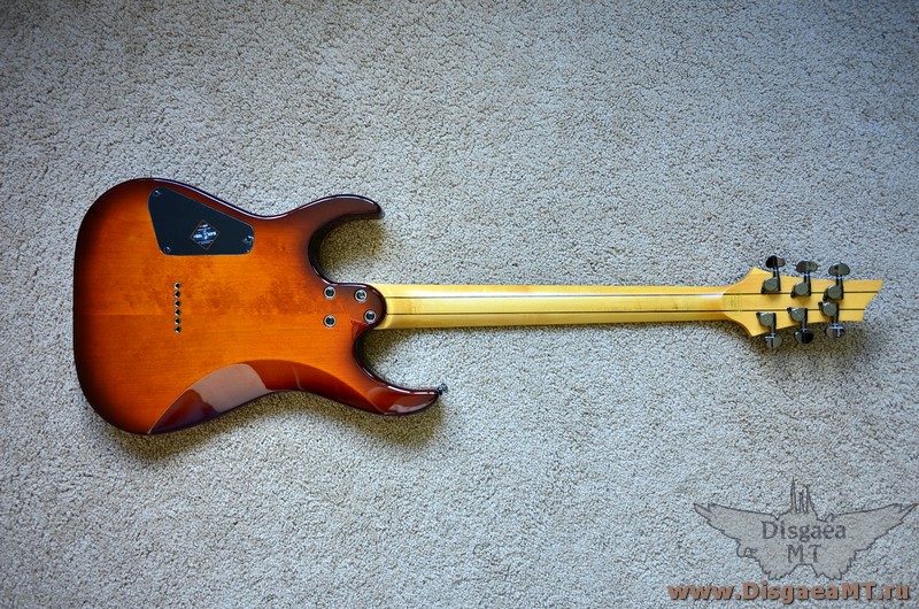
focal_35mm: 28
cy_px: 304
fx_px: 713
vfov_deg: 46.2
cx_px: 460
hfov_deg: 65.6
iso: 125
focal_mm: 18.5
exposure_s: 1/30
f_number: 2.8
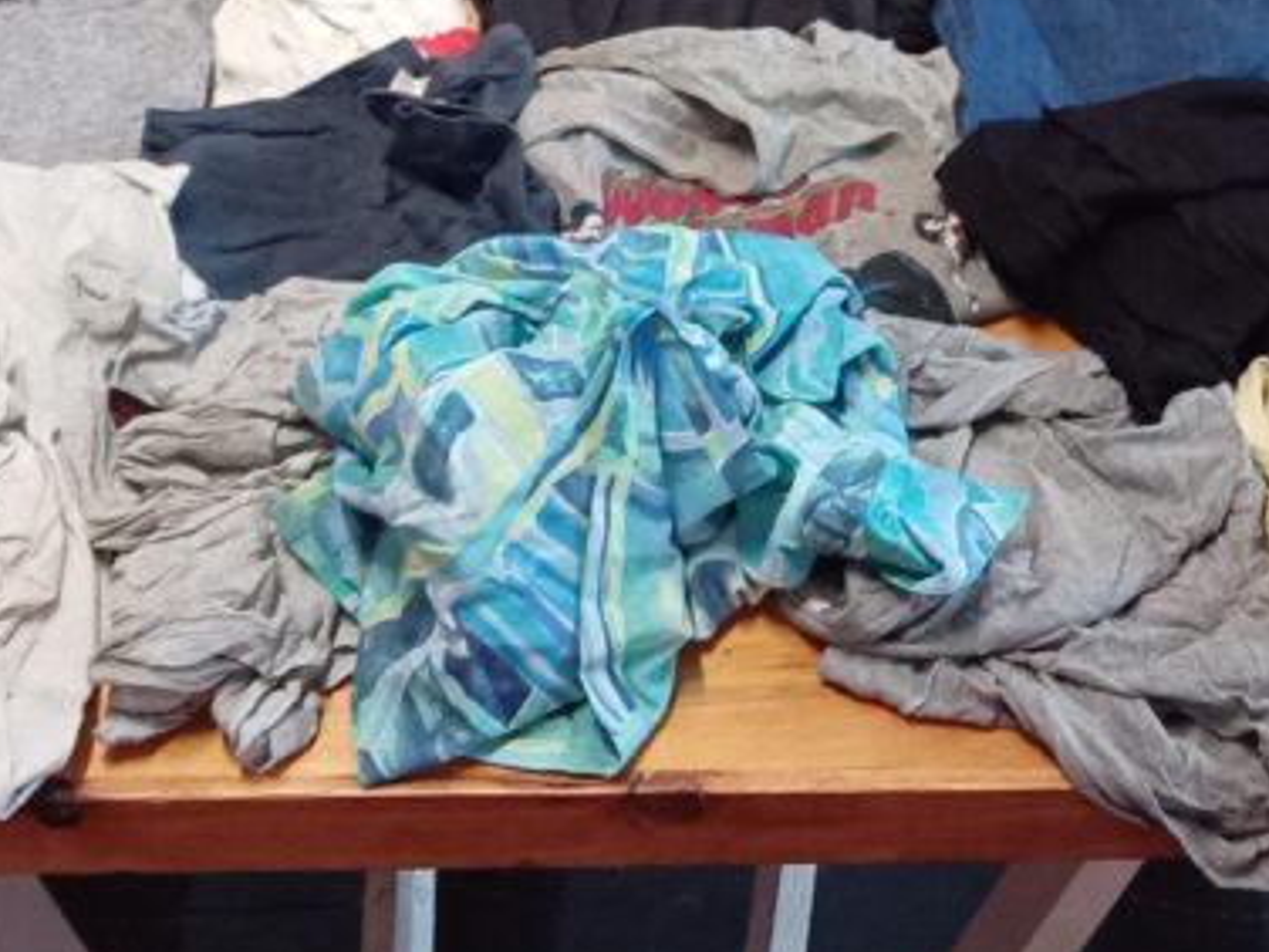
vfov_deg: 20.0
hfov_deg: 28.5
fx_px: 2493
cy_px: -245
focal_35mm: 68
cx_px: 574
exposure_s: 1/20
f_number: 1.8
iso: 1244
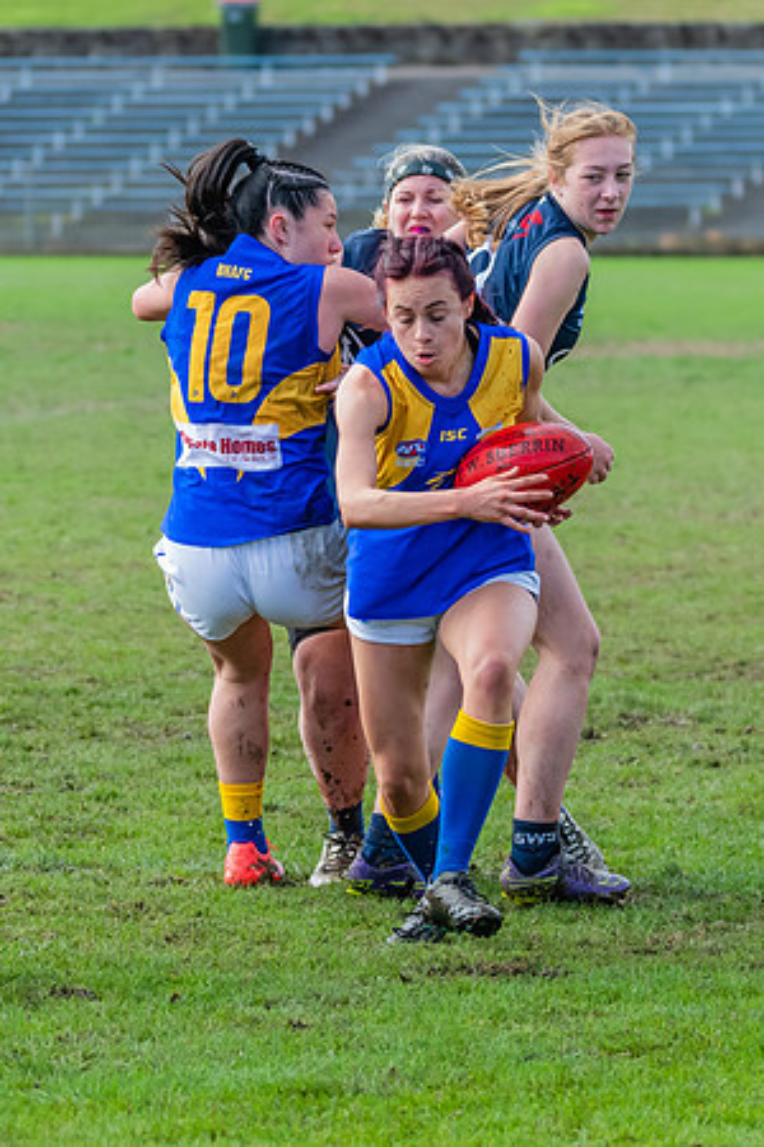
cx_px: 455
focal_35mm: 299
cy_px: 591
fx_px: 9527
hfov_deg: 4.6
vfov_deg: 6.9
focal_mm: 150
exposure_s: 1/1600
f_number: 5
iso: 900
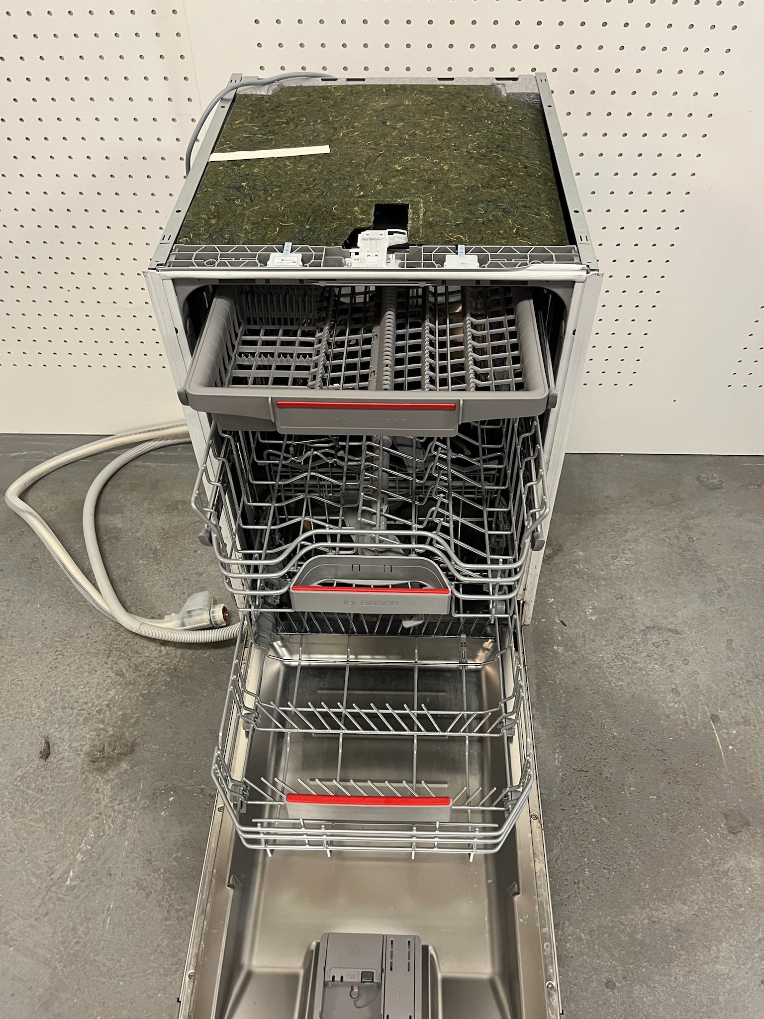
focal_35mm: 26
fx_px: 765
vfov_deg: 67.3
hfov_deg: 53.1
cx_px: 382
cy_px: 510
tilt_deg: -48.3
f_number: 1.6
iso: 160
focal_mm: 5.1
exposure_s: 1/50
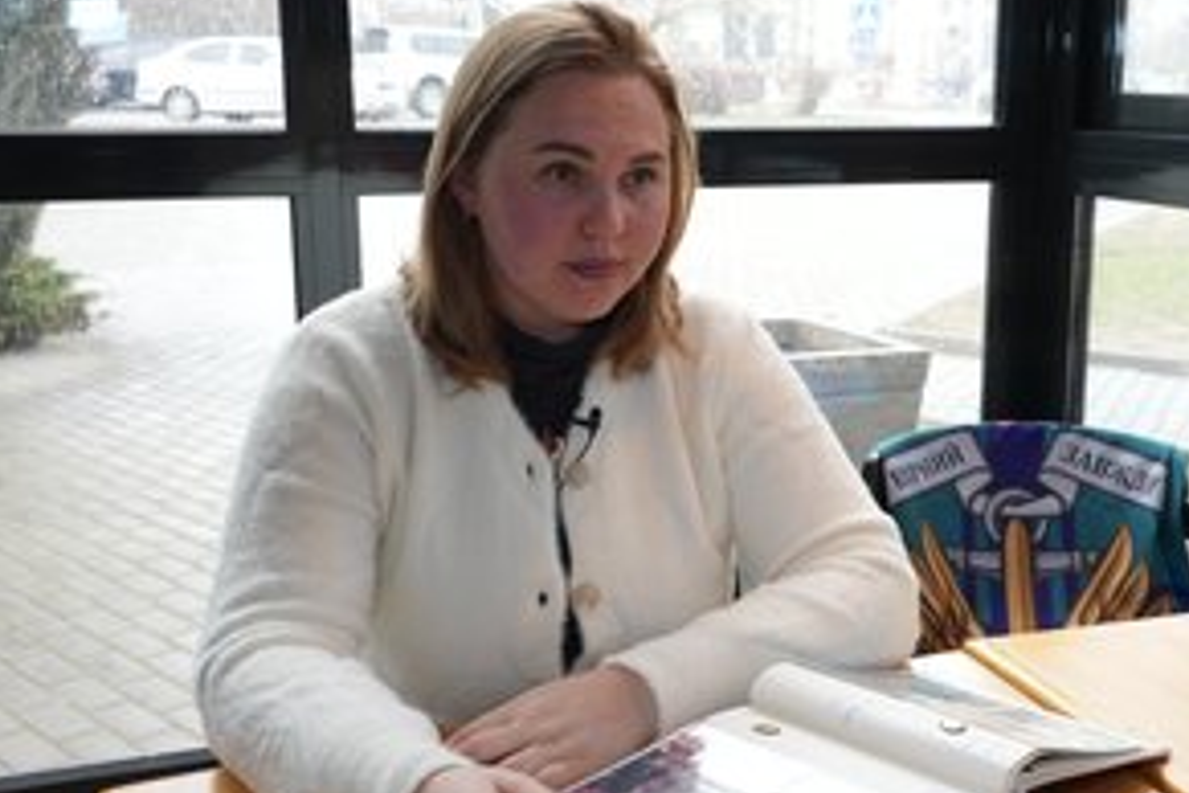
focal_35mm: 44
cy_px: 415
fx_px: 1453
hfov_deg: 44.1
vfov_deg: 30.5
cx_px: 748
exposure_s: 1/50
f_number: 6.3
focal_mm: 32
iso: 800
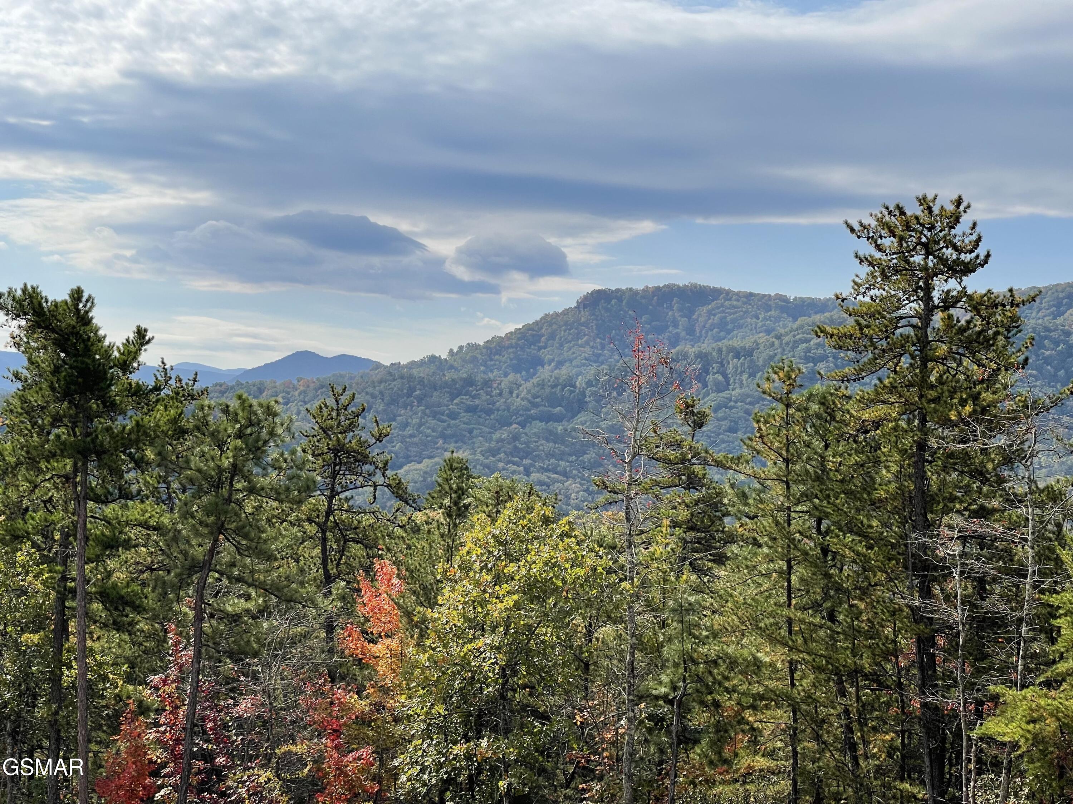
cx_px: 536
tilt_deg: +2.5
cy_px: 402
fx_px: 1984
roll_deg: -1.4
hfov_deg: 30.3
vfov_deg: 22.9
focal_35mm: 64
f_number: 2.2
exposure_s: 1/2016
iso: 20
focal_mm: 7.5
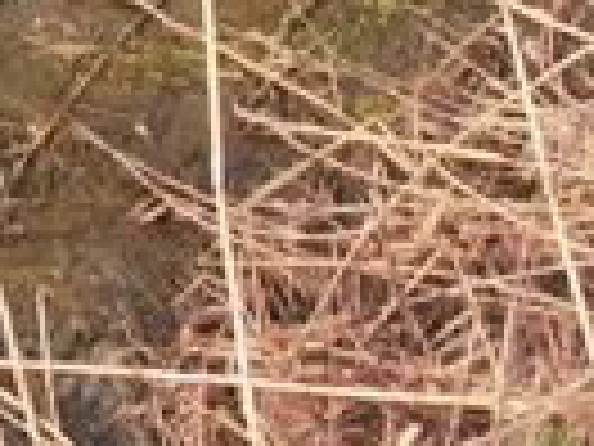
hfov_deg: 11.5
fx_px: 2746
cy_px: -122
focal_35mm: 160
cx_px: -450
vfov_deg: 9.1
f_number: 5.35
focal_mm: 7.13
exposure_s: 1/435
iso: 100
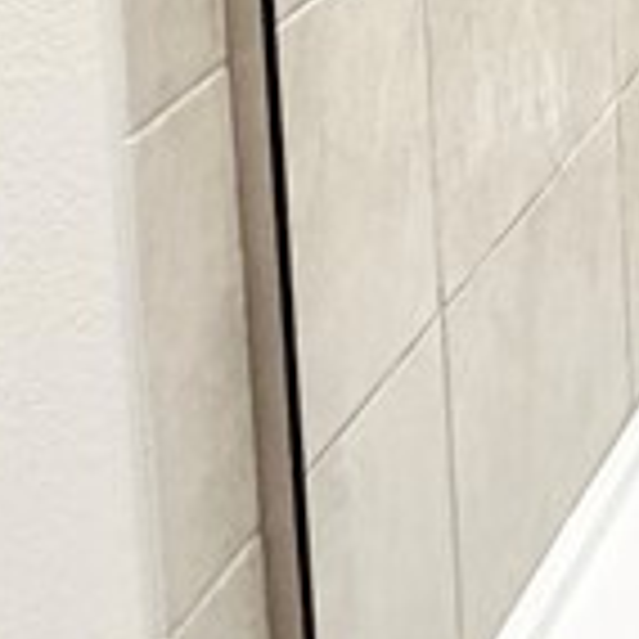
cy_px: -670
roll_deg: +0.7
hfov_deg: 14.9
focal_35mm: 89
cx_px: 1372
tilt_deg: -5.4
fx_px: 1859
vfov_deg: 15.3
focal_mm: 2.22
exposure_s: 1/60
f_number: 2.2
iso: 500
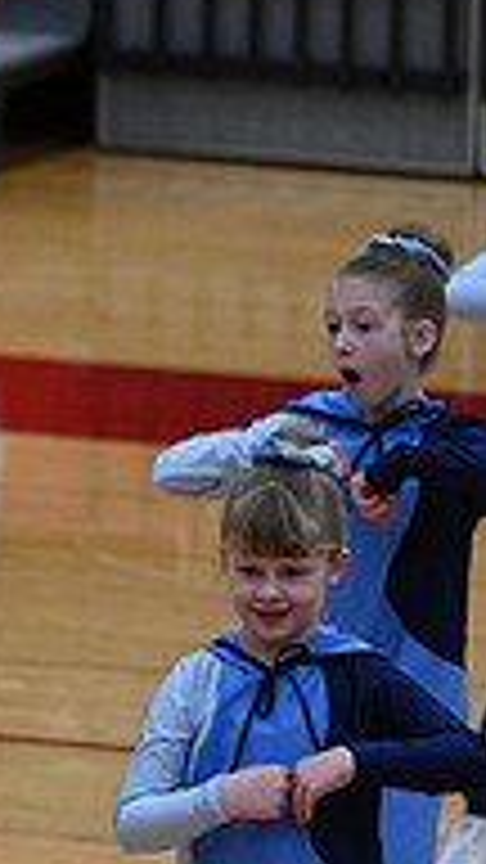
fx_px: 13769
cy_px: 731
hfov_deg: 2.0
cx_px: -810
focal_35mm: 601
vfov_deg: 3.6
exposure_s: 1/400
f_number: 4
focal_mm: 190
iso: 4000
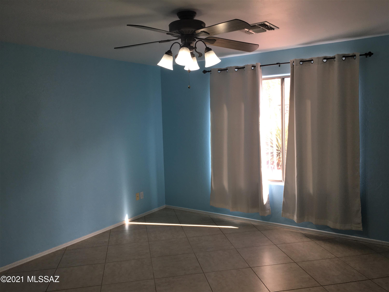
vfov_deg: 48.2
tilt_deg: -5.1
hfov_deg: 61.7
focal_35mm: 29
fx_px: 326
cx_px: 194
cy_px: 146
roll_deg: +0.9
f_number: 2.2
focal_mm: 4.15
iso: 25
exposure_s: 1/67
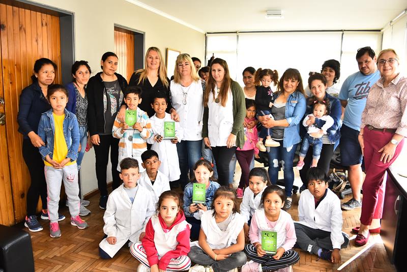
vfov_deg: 48.0
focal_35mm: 27
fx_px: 306
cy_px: 136
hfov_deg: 67.3
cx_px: 204
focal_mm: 18
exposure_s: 1/200
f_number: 3.5
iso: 800
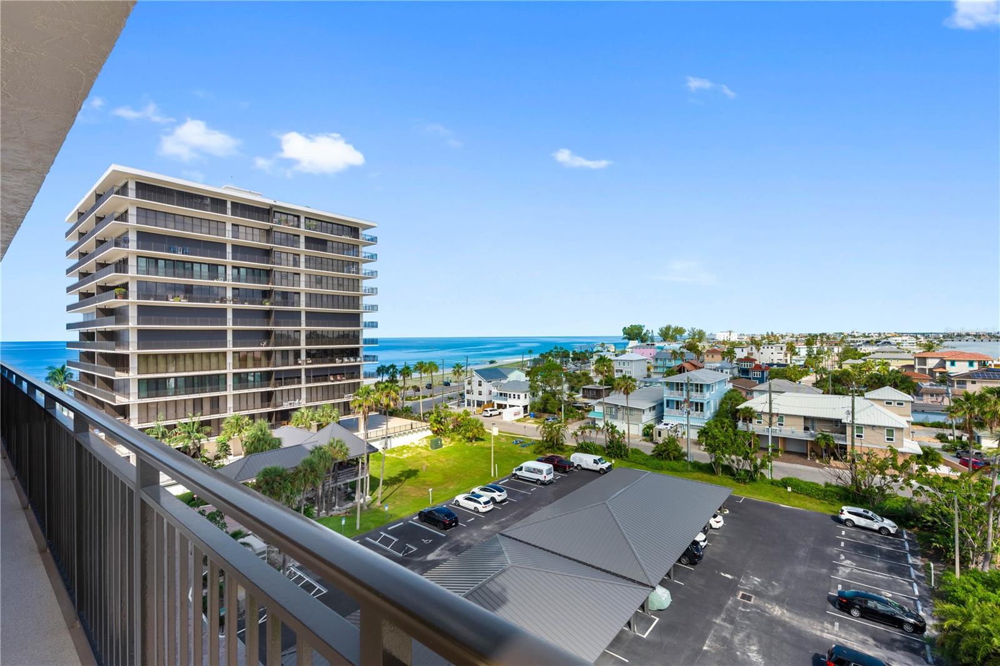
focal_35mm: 16
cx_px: 500
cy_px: 333
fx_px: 444
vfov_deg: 73.7
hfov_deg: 96.7
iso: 125
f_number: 11
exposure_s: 1/1000
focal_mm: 16
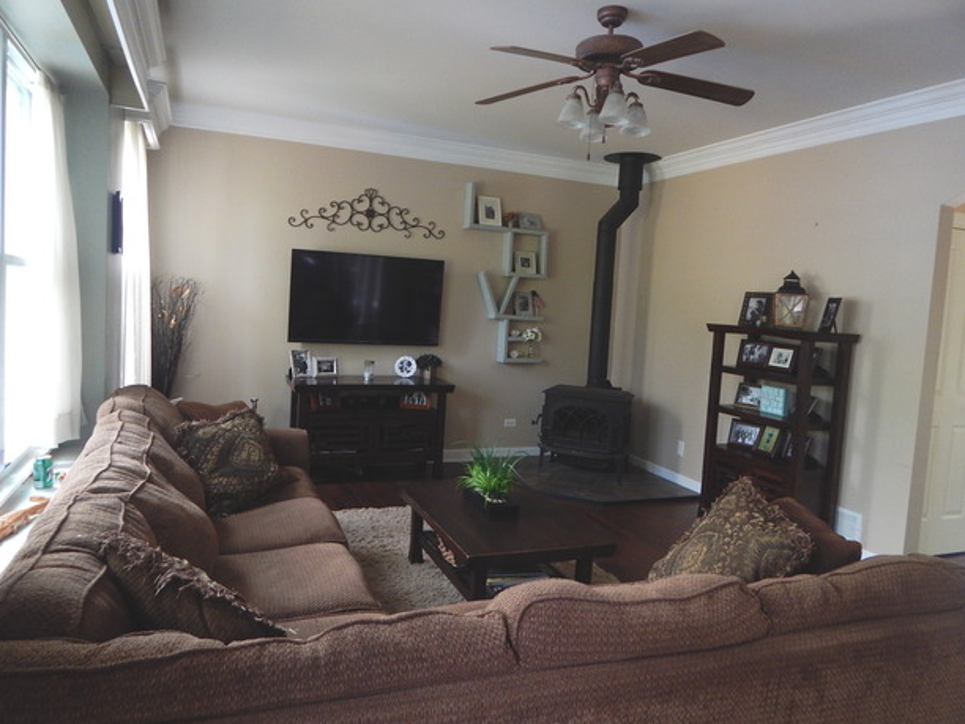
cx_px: 471
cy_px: 347
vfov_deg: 58.9
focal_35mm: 23
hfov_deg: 73.9
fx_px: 641
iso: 280
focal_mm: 4
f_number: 3
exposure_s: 1/30
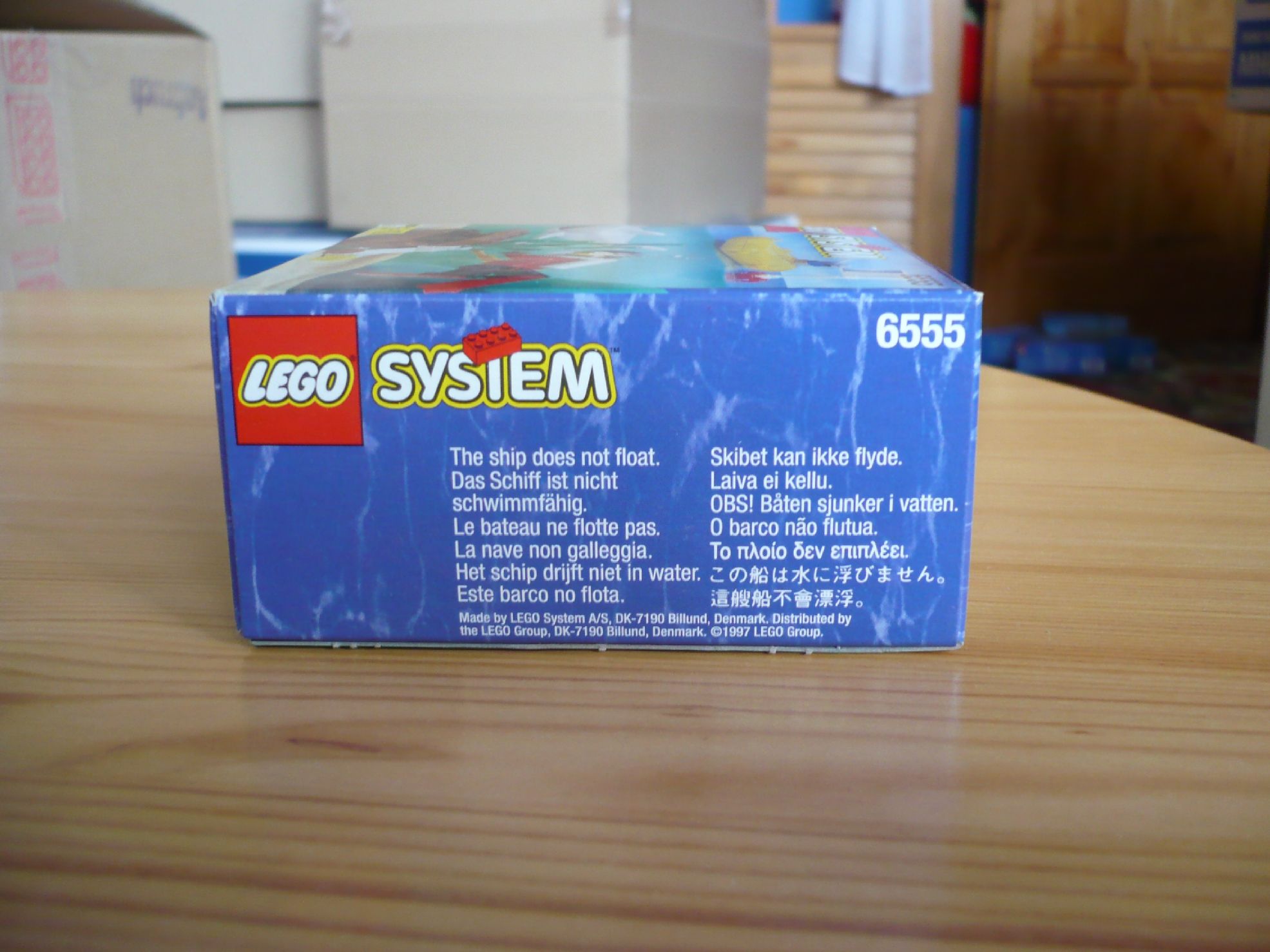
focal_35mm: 35
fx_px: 1284
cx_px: 635
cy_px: 476
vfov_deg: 40.7
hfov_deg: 52.6
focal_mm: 5.8
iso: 200
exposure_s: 1/30
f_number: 2.8
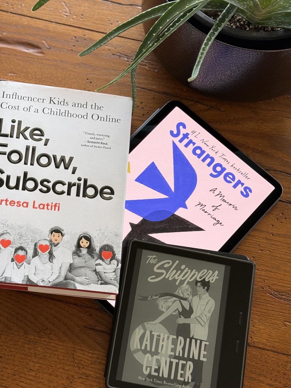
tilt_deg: -70.1
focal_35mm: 59
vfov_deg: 32.7
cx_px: 115
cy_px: 185
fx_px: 662
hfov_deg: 24.8
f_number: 1.78
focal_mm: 6.76
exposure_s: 1/60
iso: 64
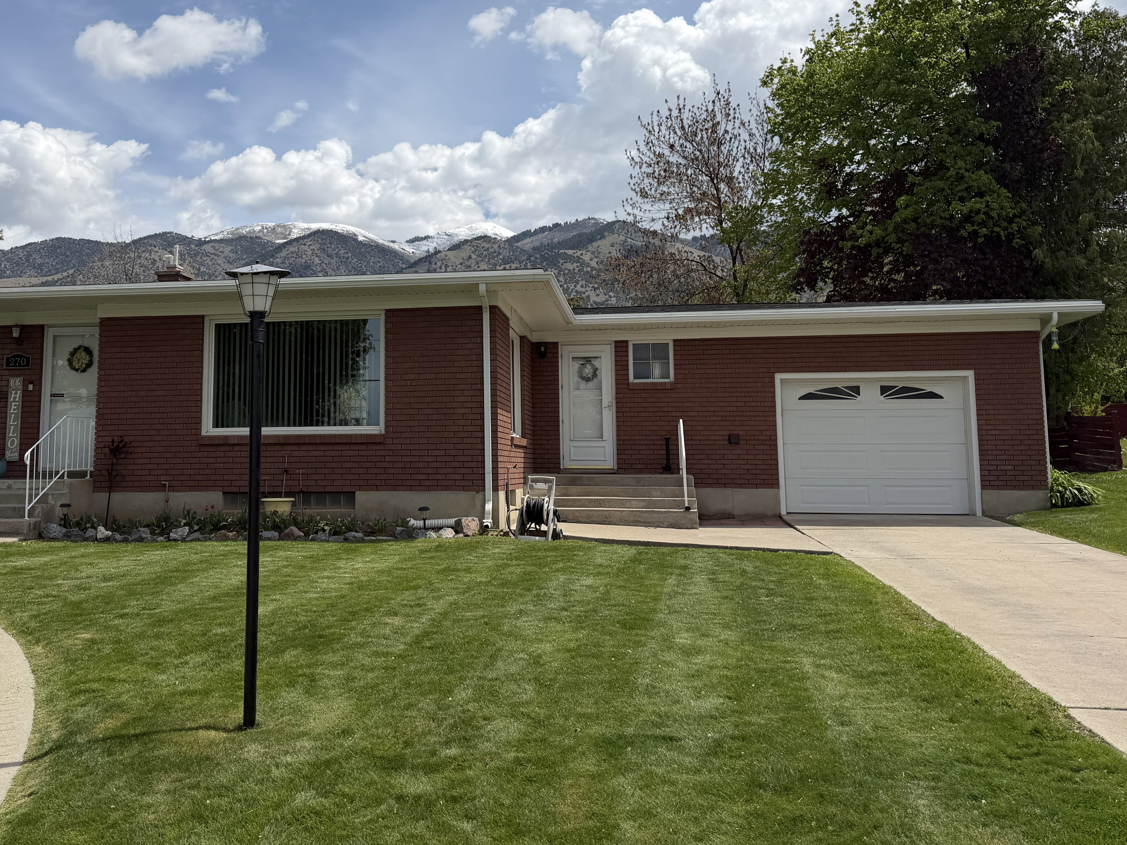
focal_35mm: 34
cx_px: 422
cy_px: 331
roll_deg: -0.3
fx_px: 1107
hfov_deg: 53.4
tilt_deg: +7.4
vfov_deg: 41.6
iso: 80
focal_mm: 6.76
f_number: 1.78
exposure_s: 1/8130
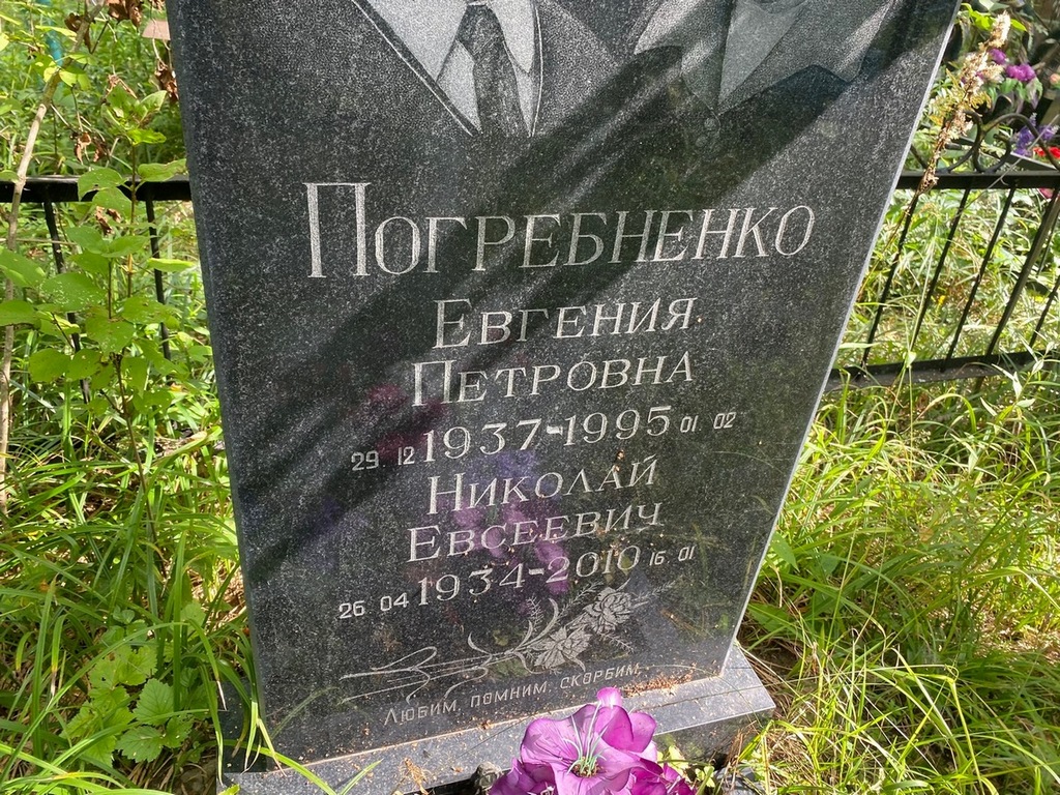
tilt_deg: -32.3
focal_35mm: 26
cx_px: 530
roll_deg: -6.2
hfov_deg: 67.3
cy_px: 398
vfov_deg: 53.1
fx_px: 796
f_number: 1.8
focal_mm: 4.25
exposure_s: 1/122
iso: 40
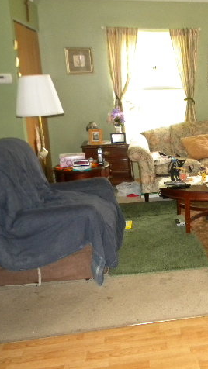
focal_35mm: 41
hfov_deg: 27.2
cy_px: 184
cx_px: 213
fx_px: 402
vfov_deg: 49.4
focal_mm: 5
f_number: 3.5
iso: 400
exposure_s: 1/26
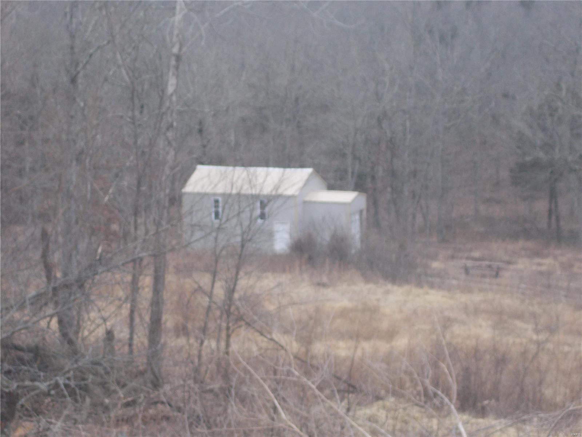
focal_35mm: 130
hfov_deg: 15.2
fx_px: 2186
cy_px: 218
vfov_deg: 11.4
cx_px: 291
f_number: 6.5
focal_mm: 23
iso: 250
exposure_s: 1/60
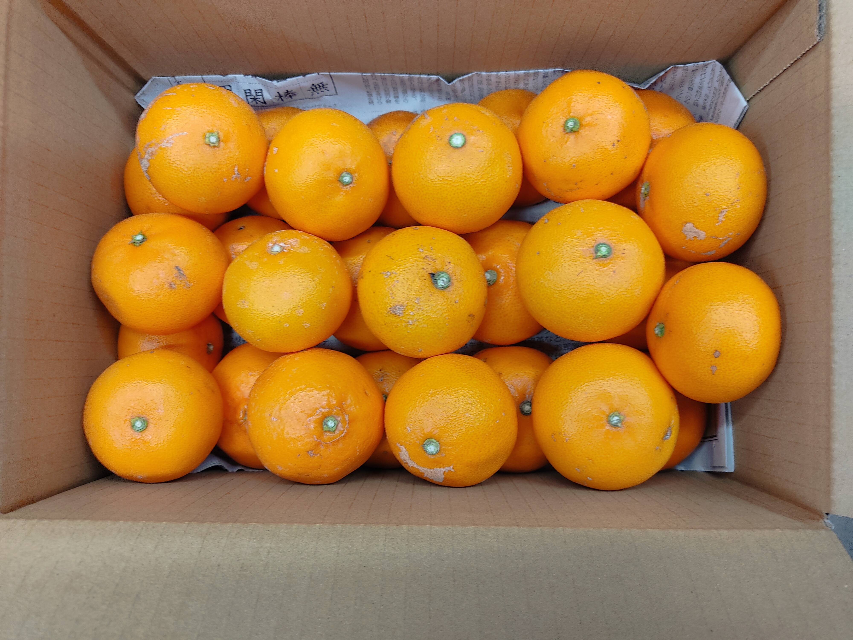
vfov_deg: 53.1
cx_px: 426
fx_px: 641
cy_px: 320
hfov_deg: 67.3
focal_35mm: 26
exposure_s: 1/33
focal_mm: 4.74
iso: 218
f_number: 1.79
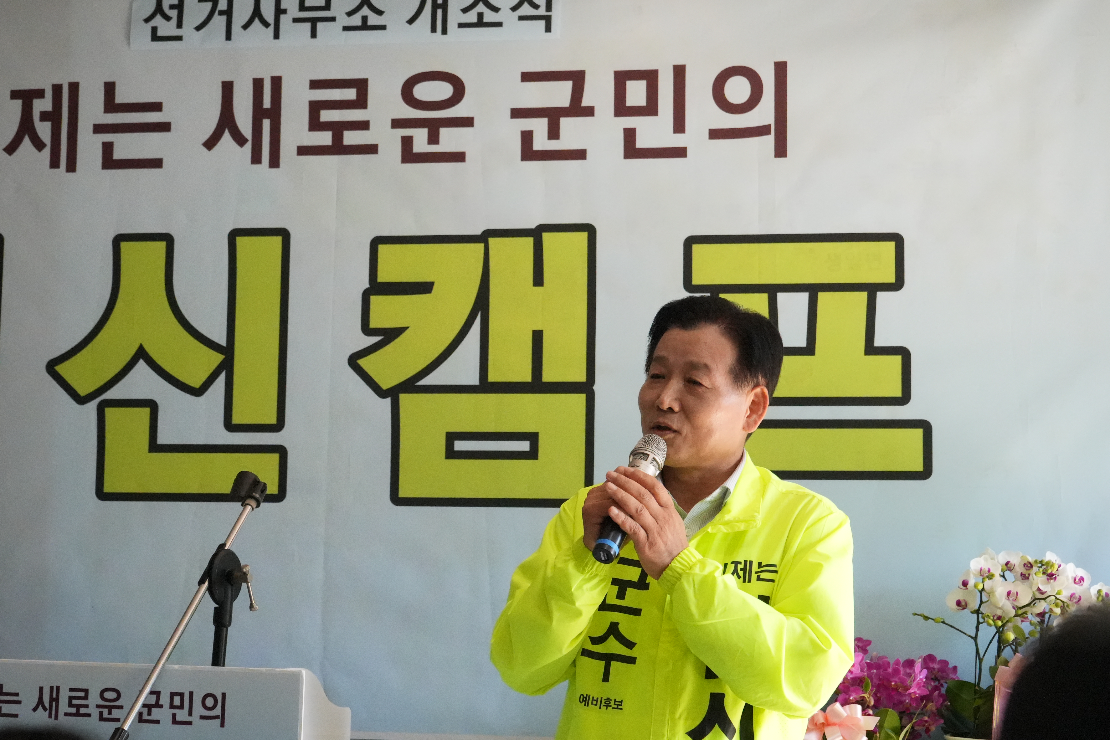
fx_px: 2066
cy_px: 371
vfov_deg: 20.3
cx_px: 470
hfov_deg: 30.0
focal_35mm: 67
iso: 12800
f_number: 6.3
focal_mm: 51
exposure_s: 1/2000
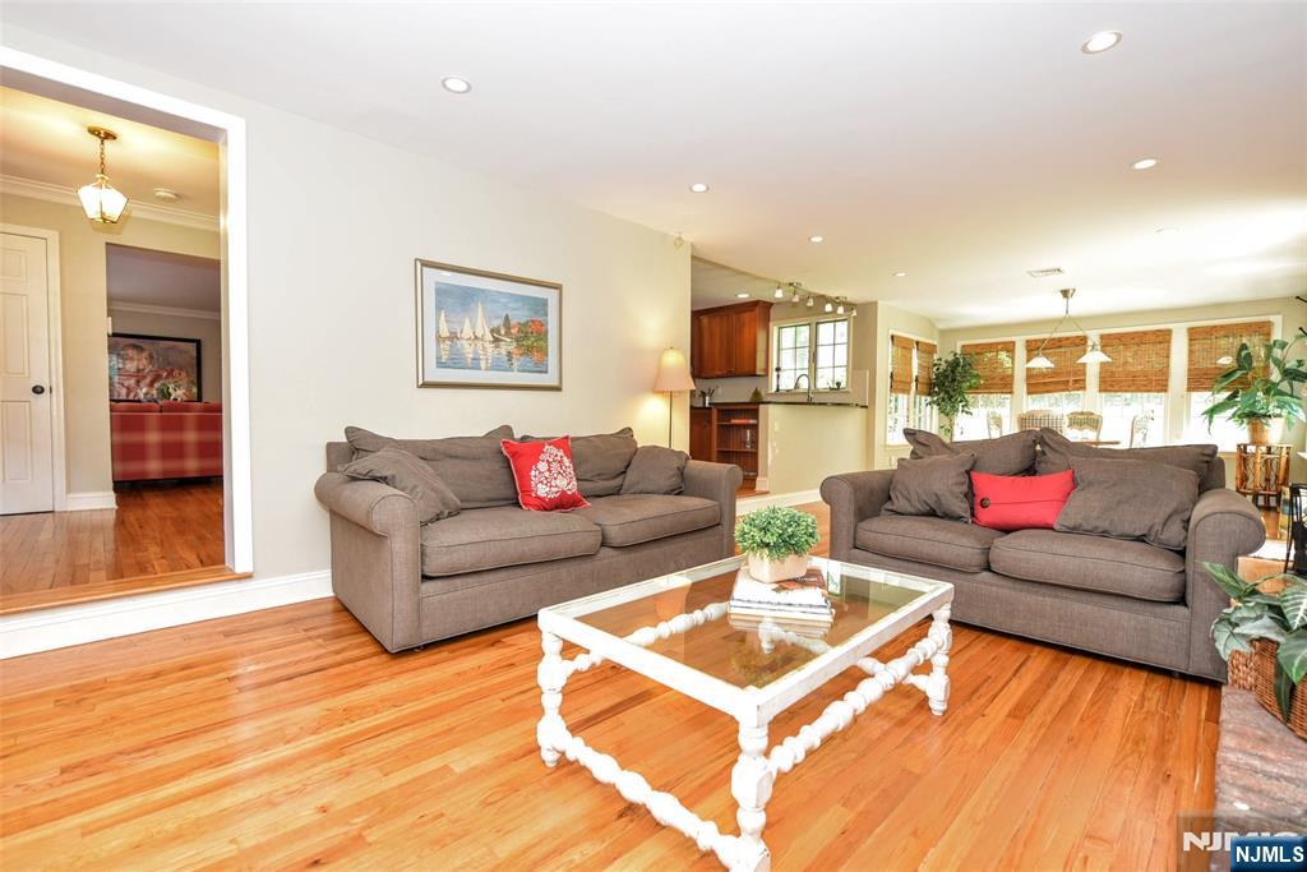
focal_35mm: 16
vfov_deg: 73.8
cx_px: 654
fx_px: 581
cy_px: 436
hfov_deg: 96.7
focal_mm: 16
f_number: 4
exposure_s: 1/60
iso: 800
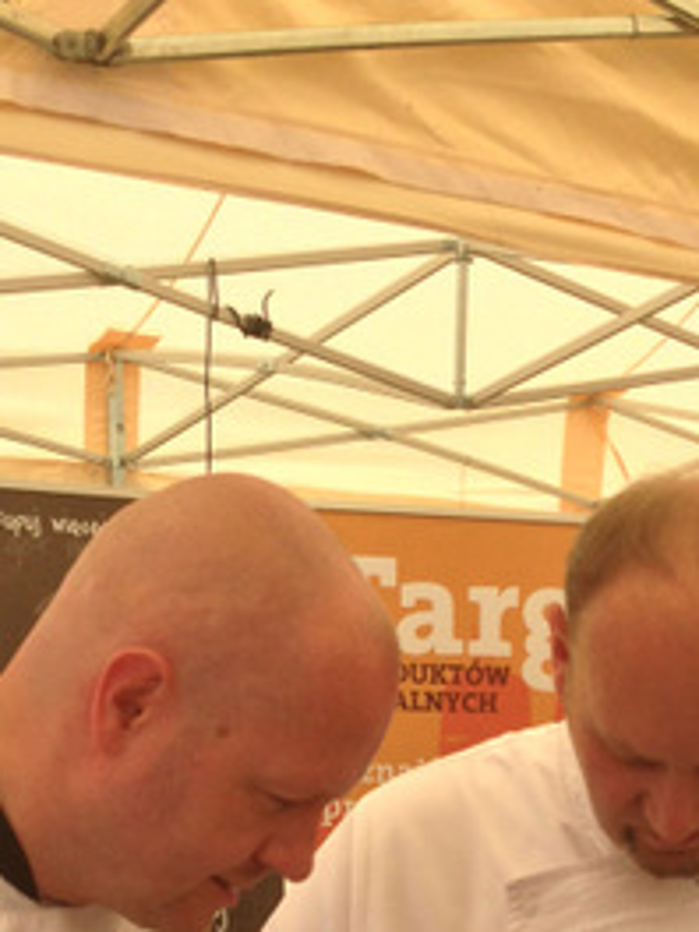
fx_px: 2154
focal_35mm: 80
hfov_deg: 18.4
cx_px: 424
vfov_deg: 22.6
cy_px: 1105
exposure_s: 1/1130
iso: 50
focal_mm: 4.12
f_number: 2.4
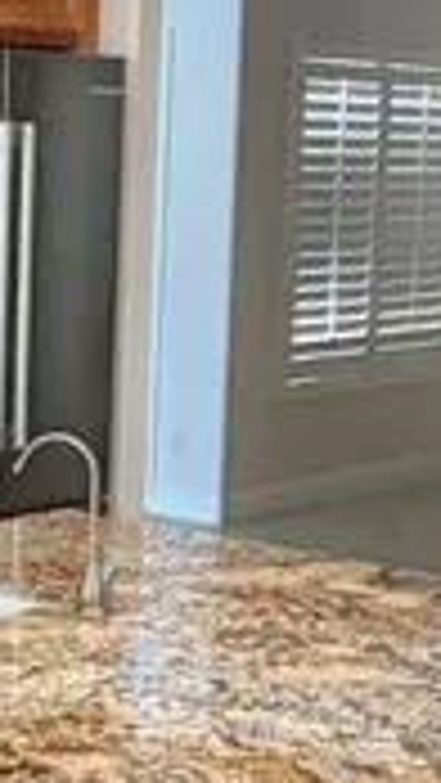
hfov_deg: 13.0
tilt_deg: -8.2
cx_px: -148
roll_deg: -1.6
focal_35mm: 90
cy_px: 495
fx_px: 1869
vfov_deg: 23.6
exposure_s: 1/120
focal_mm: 2.22
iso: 160
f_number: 2.2
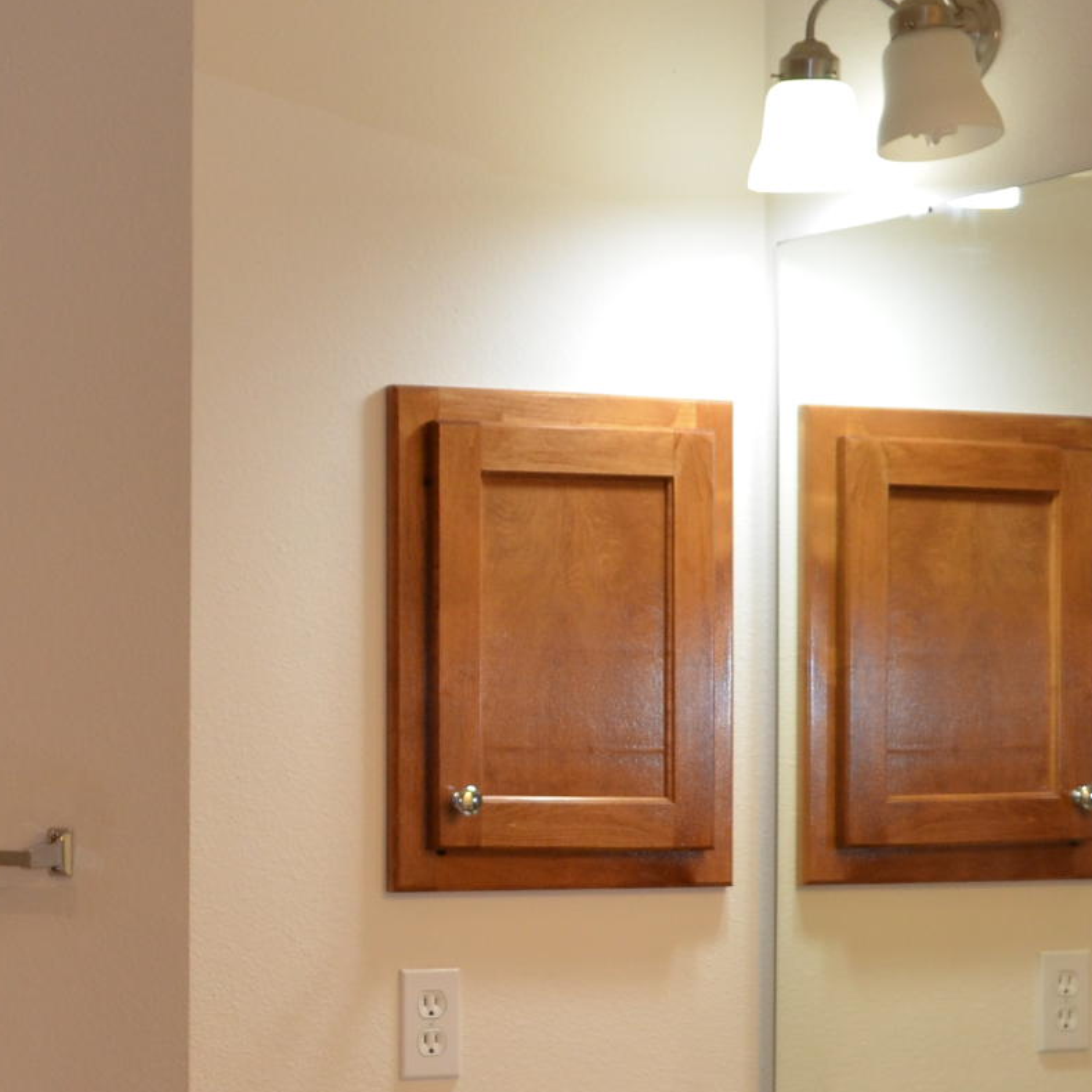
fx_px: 3105
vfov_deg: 19.9
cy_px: 739
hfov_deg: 19.3
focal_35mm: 87
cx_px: -43
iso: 400
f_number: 3.5
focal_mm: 18
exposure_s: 1/80
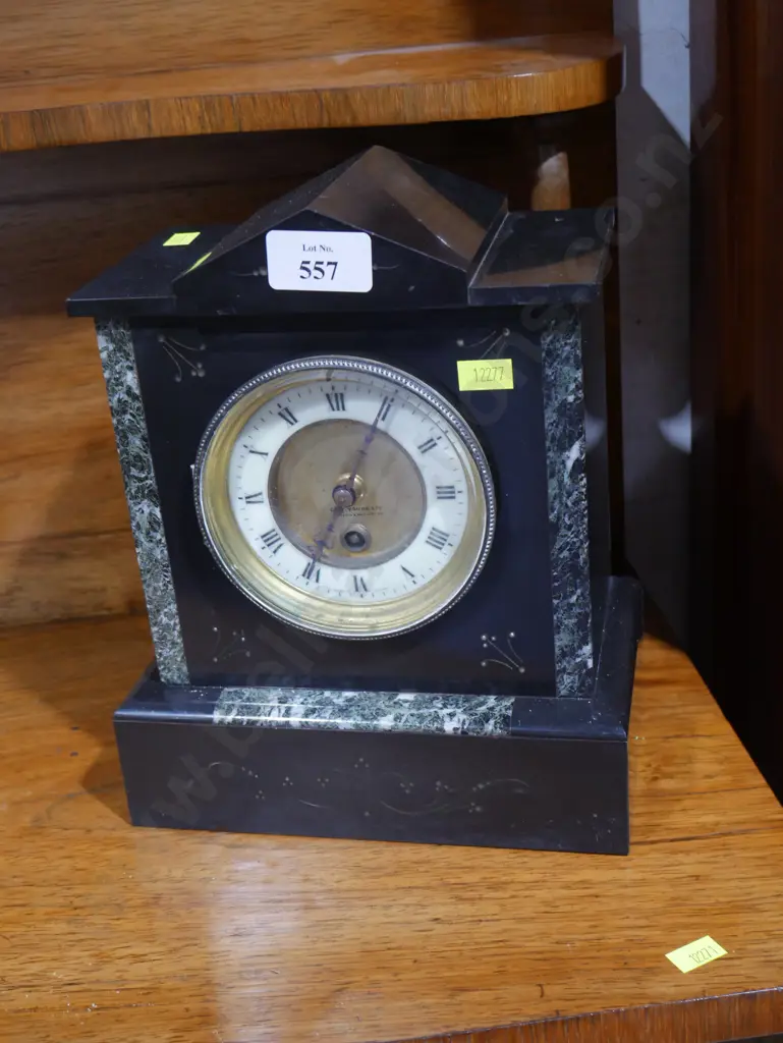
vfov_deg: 41.2
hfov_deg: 31.5
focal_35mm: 46
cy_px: 522
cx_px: 392
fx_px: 1386
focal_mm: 23
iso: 1250
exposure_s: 1/60
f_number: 5.1
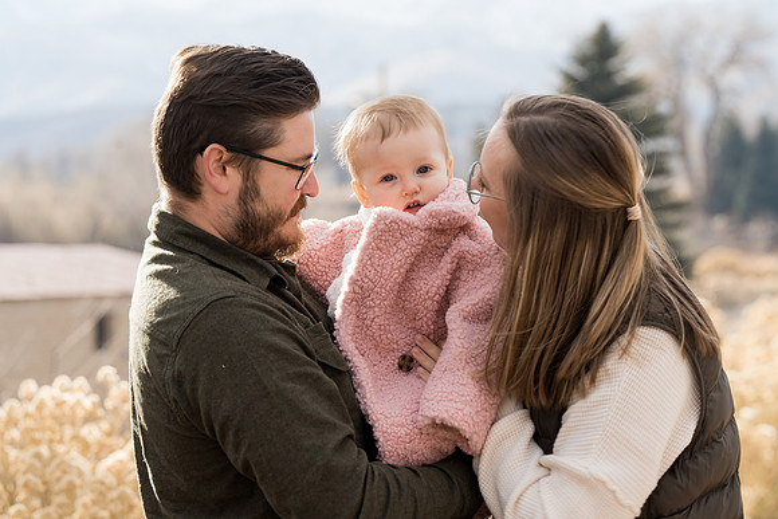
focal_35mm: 128
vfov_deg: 10.7
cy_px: 260
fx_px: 2767
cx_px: 389
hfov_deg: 16.0
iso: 125
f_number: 6.3
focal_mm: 128
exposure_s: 1/125
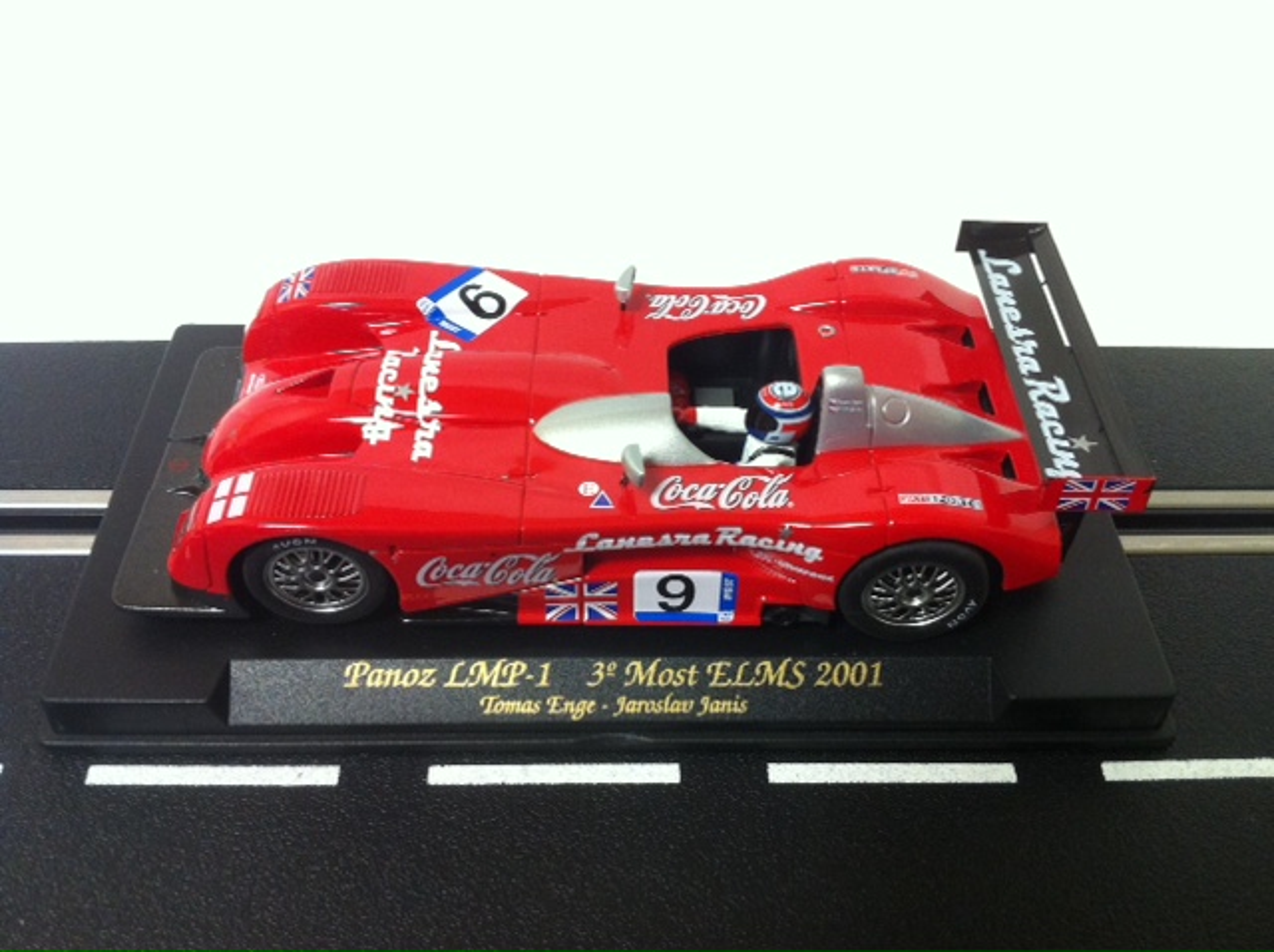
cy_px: 476
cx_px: 637
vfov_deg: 40.6
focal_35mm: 35
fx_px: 1286
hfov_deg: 52.7
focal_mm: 3.85
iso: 160
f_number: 2.8
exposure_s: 1/17
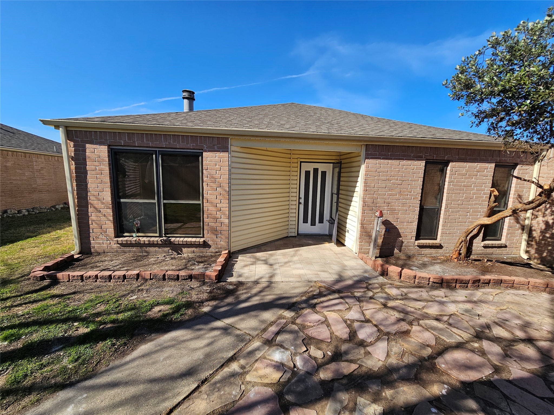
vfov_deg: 89.9
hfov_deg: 106.2
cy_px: 208
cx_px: 277
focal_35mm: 13
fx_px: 208
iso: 50
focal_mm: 2.2
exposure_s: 1/1915
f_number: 2.2
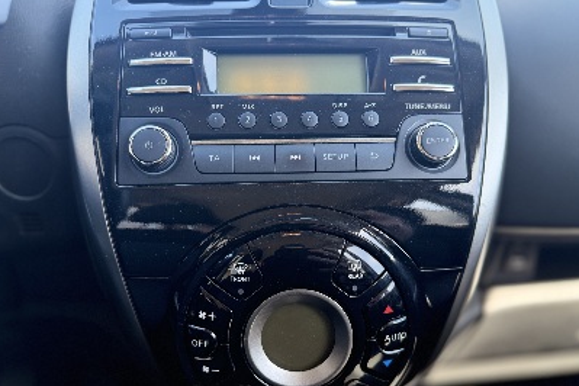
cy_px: 223
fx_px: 418
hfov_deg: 69.4
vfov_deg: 49.4
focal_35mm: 26
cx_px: 296
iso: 200
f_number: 1.78
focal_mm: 6.76
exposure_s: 1/230
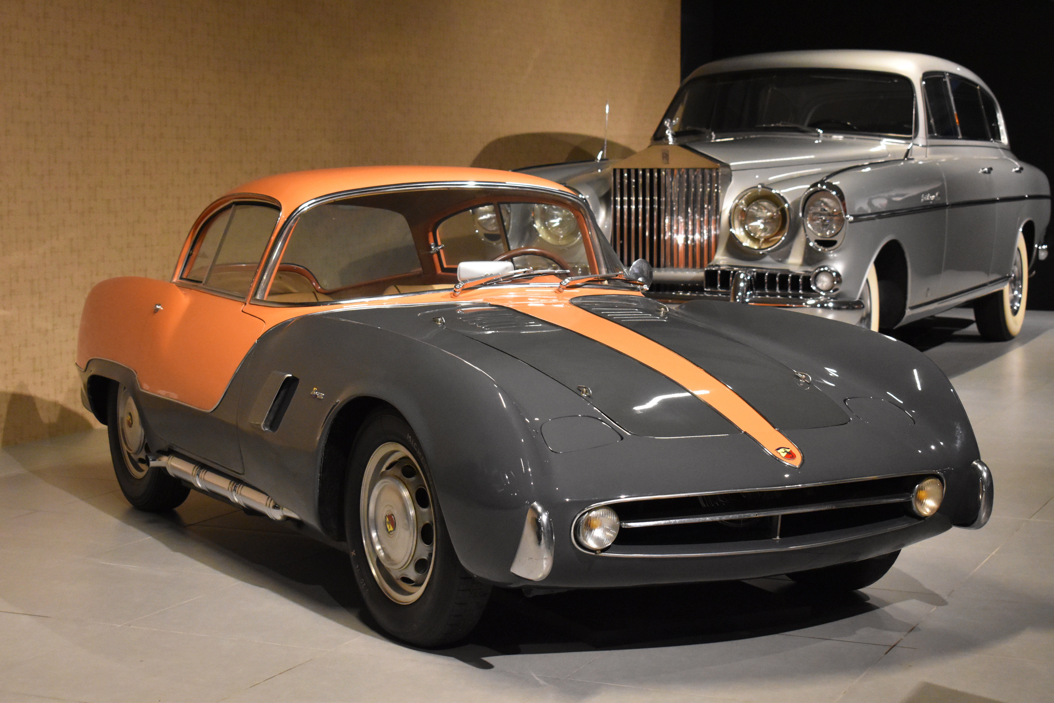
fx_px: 1976
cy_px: 352
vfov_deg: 20.2
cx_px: 527
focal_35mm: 68
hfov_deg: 29.9
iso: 3200
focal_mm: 45
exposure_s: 1/125
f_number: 5
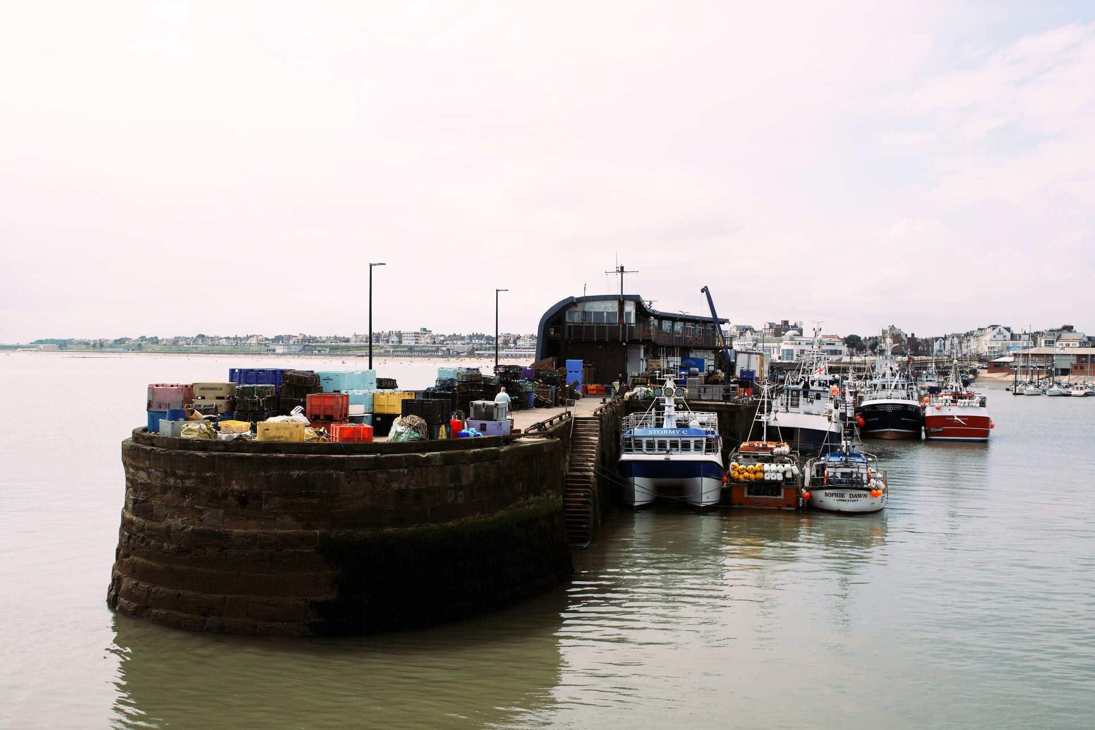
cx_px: 548
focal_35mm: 36
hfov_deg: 53.1
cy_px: 365
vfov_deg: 36.9
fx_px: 1095
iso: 100
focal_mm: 24
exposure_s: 1/500
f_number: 8
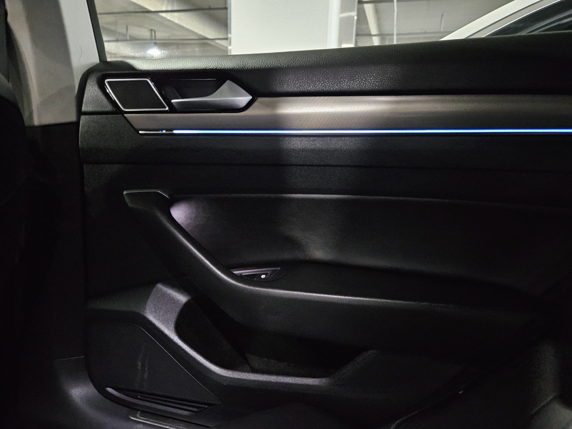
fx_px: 380
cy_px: 214
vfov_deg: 58.9
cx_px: 286
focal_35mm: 23
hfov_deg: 73.9
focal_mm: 5.4
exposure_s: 1/15
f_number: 1.8
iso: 4000
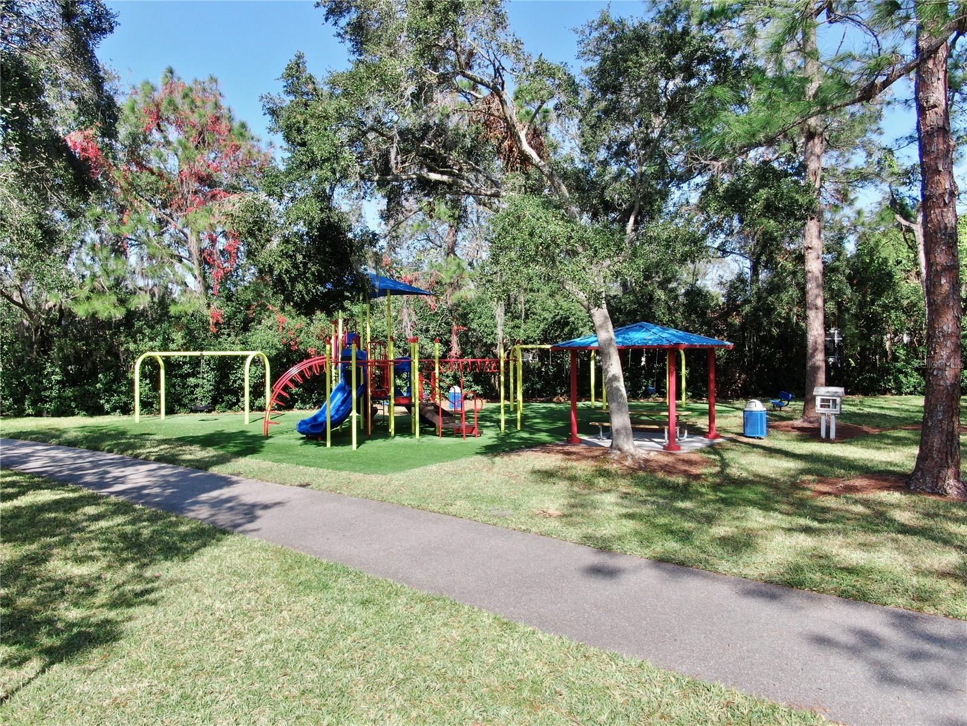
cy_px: 363
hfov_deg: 71.6
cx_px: 484
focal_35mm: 24
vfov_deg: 56.8
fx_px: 670
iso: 110
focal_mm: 4.39
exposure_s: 1/640
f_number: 2.8
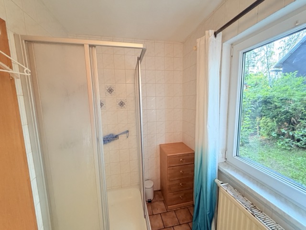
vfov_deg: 85.7
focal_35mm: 14
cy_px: 115
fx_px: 124
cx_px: 153
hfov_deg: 102.1
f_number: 2.2
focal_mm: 2.22
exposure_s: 1/100
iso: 320
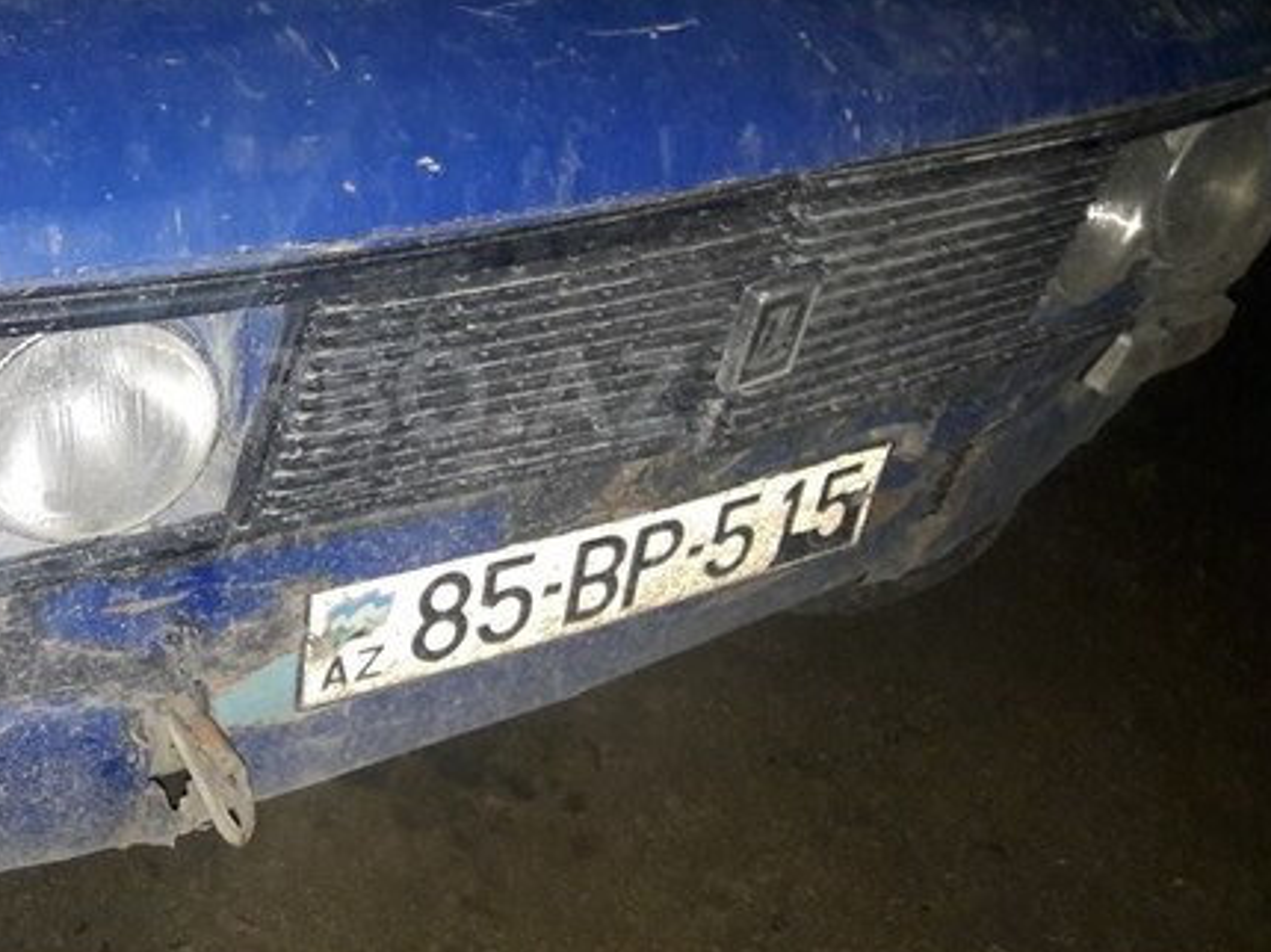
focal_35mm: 43
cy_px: 392
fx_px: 1578
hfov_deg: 43.0
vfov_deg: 33.5
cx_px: 384
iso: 200
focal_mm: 3.7
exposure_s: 1/25
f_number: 1.9
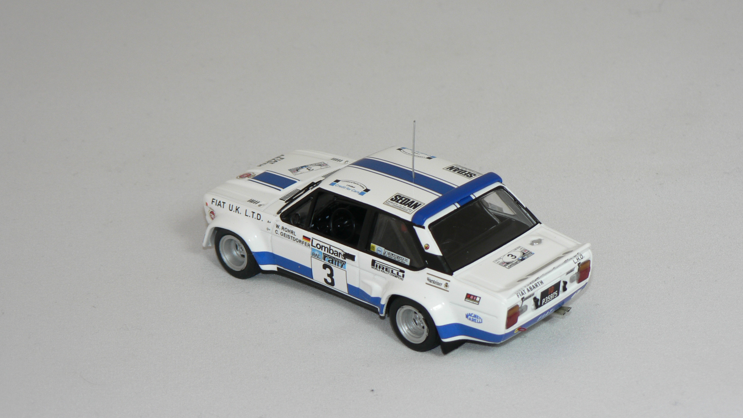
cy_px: 229
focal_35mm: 104
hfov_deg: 20.6
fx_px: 2049
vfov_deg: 11.6
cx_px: 372
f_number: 3.6
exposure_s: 1/100
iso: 80
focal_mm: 15.8
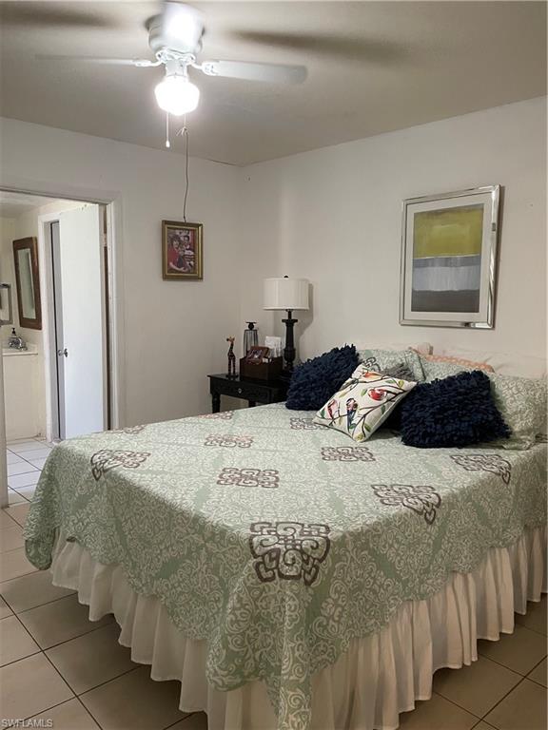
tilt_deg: -8.2
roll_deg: -0.5
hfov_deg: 53.1
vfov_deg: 67.3
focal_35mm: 26
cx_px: 274
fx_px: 549
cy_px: 365
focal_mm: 4.2
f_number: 1.6
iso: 400
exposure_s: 1/60
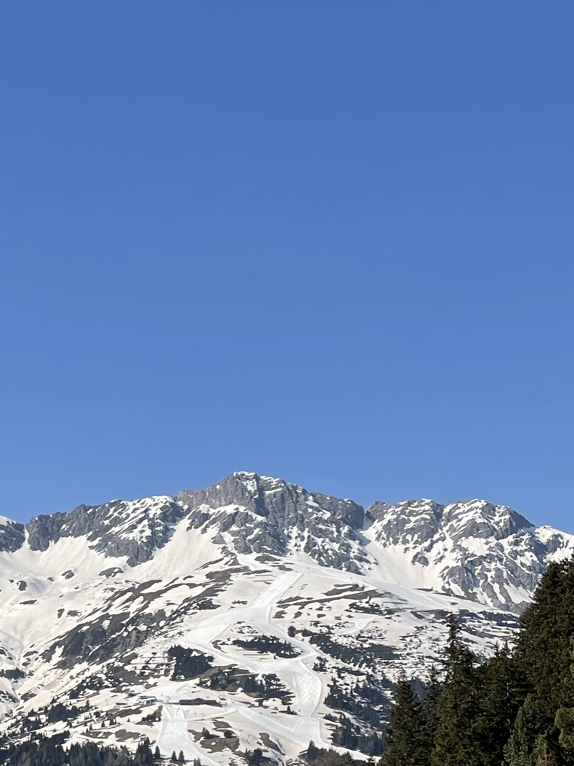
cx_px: -139
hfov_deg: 20.9
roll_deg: -0.4
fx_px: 1437
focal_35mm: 65
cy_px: 655
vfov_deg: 28.9
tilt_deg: +6.7
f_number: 1.6
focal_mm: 4.2
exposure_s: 1/5291
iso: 32
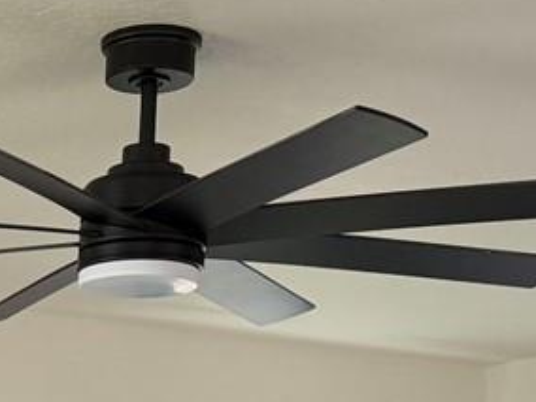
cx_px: -279
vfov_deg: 9.7
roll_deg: -2.0
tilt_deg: -5.3
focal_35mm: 135
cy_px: 968
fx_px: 2090
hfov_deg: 13.7
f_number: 1.78
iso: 160
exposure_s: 1/120
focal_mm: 6.76
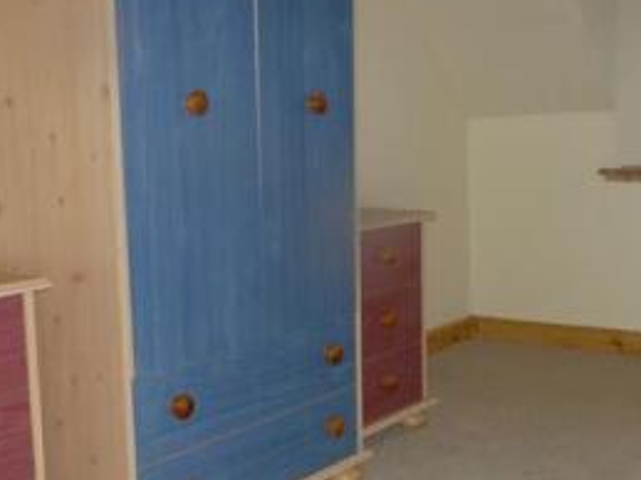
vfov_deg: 27.0
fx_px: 999
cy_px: 273
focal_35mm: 54
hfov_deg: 34.9
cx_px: 471
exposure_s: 1/30
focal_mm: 4.3
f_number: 3.3
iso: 160
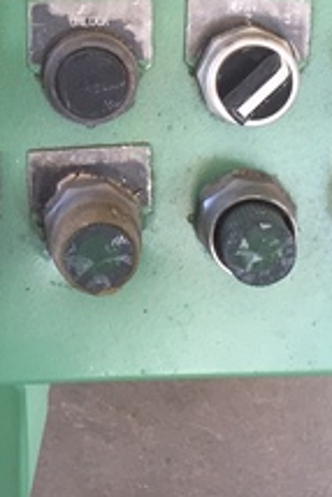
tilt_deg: -43.0
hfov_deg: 15.1
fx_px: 1243
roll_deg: +0.6
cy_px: 23
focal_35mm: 90
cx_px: 42
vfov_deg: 21.9
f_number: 2.2
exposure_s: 1/30
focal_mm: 4.15
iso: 64
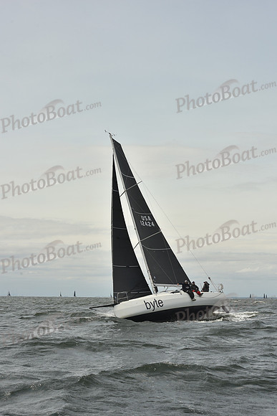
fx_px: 807
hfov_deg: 19.5
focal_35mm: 70
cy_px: 208
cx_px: 138
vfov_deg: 28.8
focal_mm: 70
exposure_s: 1/800
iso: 250
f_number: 10
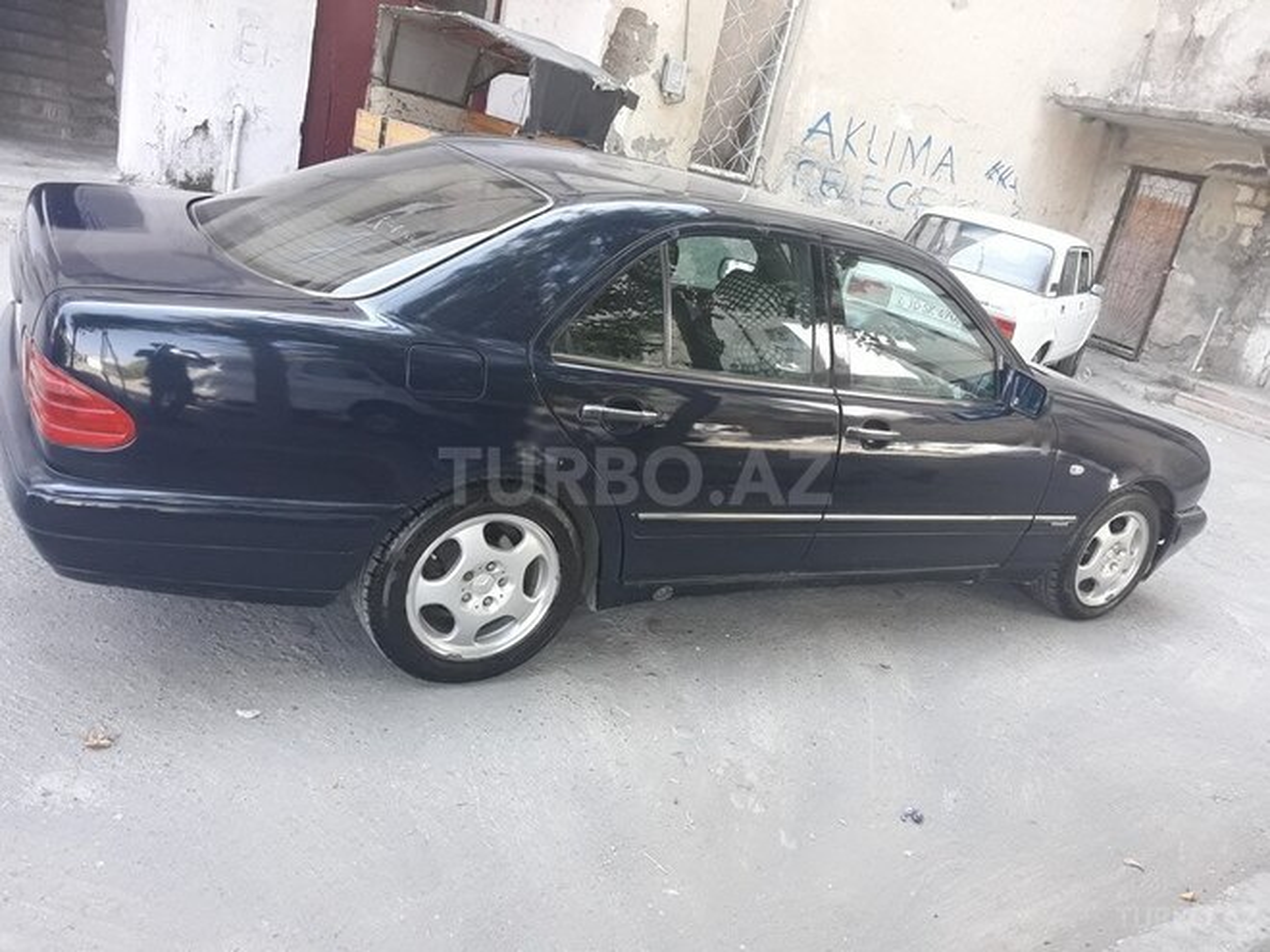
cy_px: 476
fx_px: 1027
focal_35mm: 28
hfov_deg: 63.4
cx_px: 635
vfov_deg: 49.7
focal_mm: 3.7
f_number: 1.9
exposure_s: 1/100
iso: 80
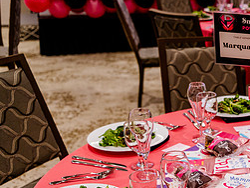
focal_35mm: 64
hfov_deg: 25.7
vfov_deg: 22.5
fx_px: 462
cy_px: 162
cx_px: 330
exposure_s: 1/60
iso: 1000
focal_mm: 24
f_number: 2.8
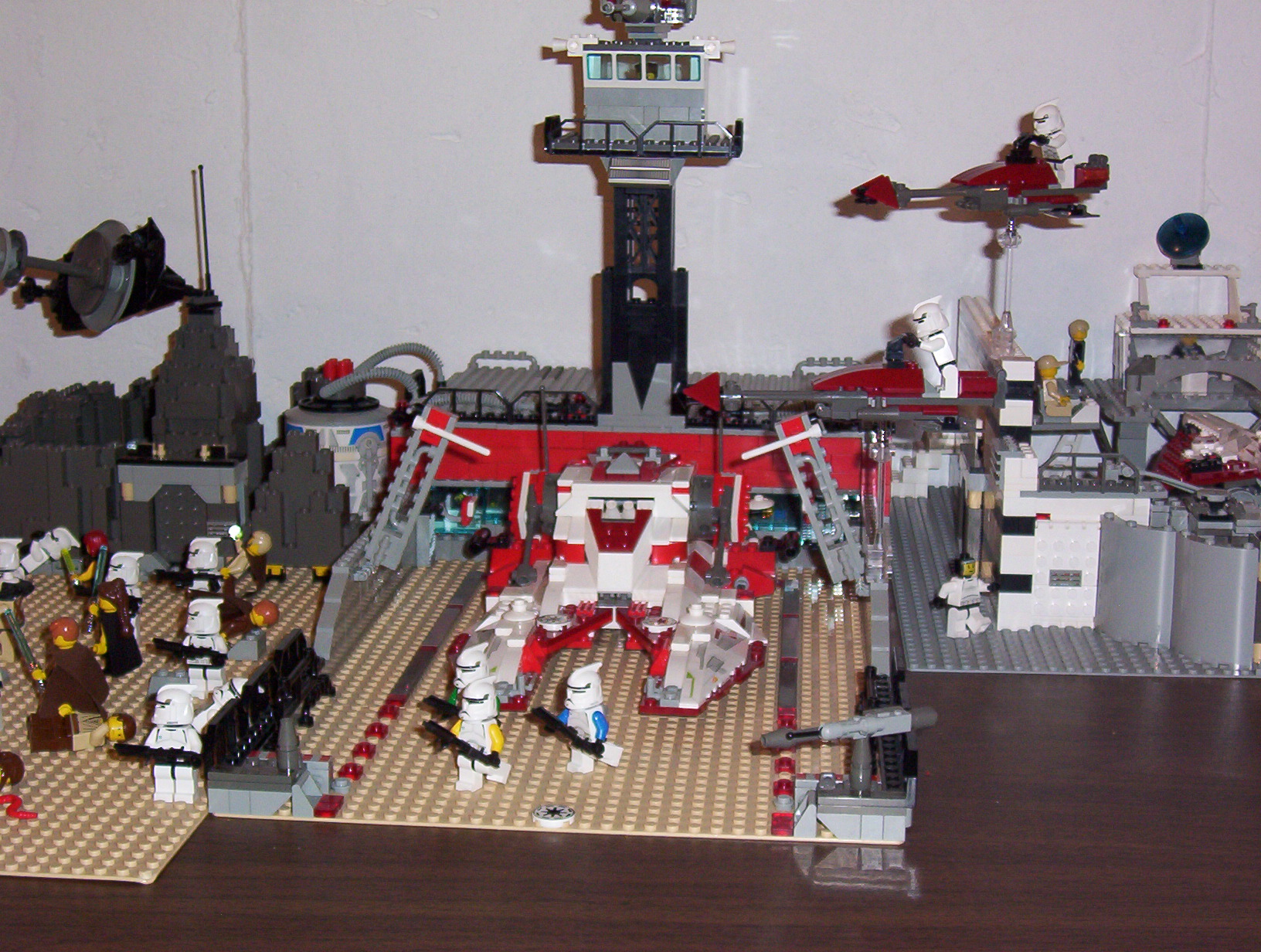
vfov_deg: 28.7
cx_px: 630
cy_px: 476
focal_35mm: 51
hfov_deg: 37.4
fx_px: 1862
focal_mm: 7.88
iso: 140
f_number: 3.16
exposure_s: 1/37.4
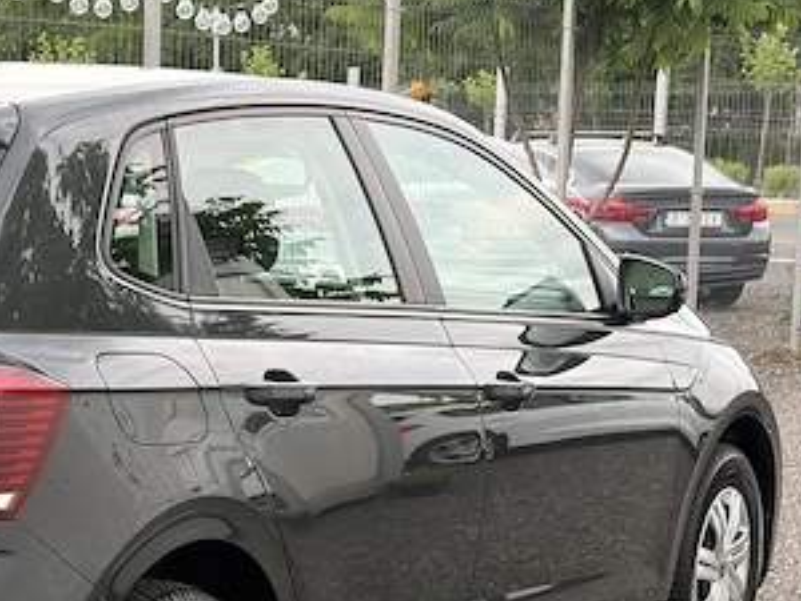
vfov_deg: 14.1
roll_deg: -0.3
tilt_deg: -8.7
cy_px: 499
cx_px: 16
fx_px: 2407
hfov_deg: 18.4
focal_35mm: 104
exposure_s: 1/422
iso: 50
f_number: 1.6
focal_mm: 5.96
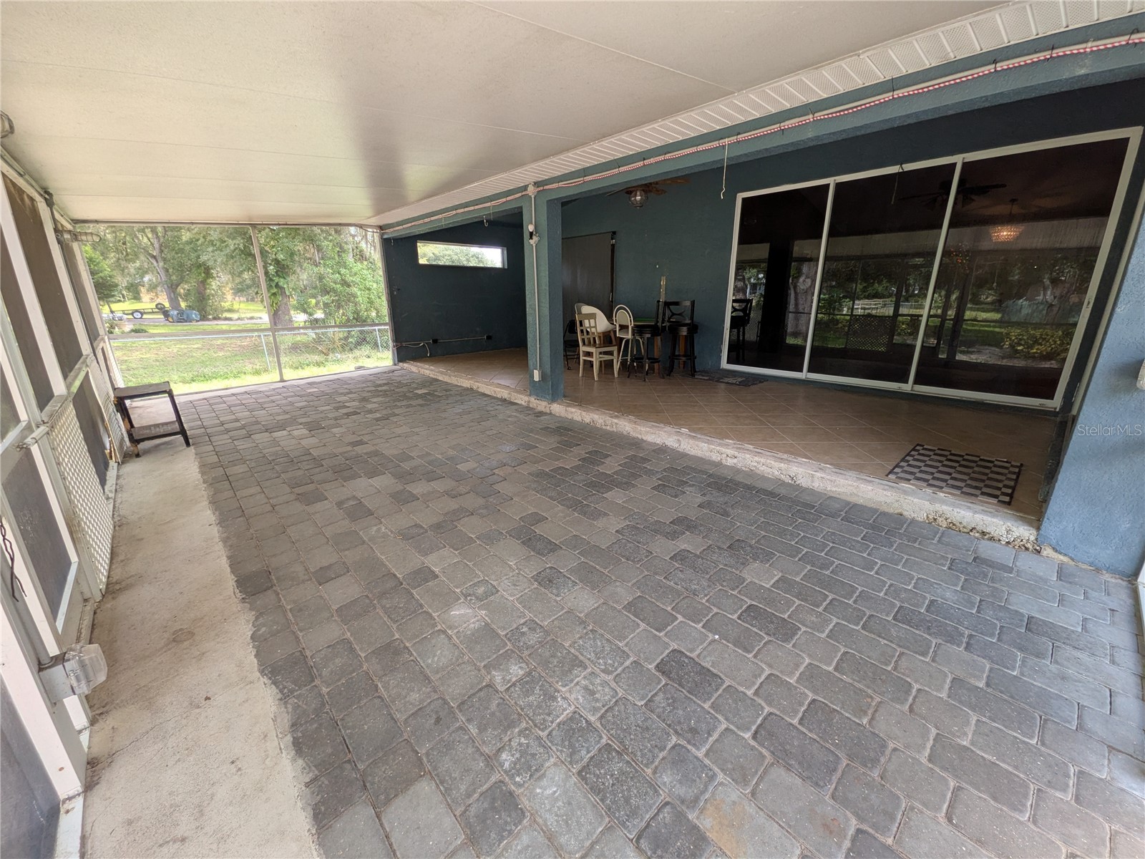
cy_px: 430
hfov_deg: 102.1
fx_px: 463
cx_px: 572
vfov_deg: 85.7
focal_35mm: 14
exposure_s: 1/96.5
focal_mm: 1.85
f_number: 2.2
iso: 54
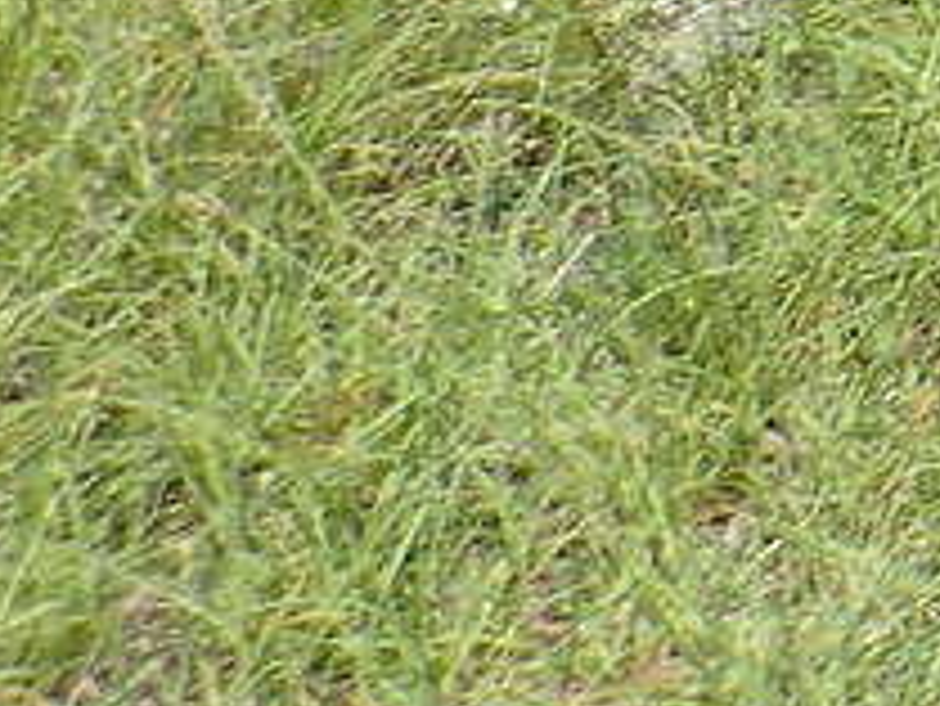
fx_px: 4673
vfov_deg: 7.3
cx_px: 3072
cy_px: -1628
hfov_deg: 8.8
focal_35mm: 172
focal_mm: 4.5
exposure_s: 1/1000
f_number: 2.8
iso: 100
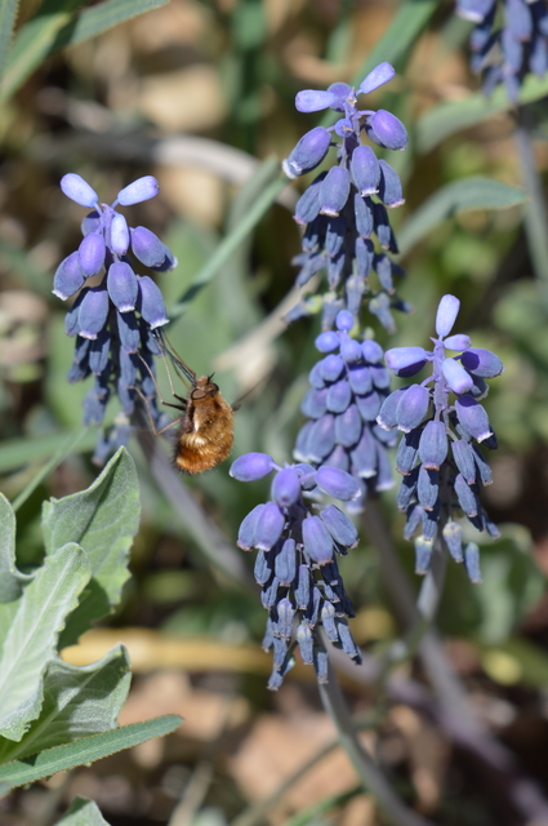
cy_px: 413
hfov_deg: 1.8
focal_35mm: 750
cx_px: 274
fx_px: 17170
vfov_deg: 2.8
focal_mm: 500
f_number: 5.6
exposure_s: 1/500
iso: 180
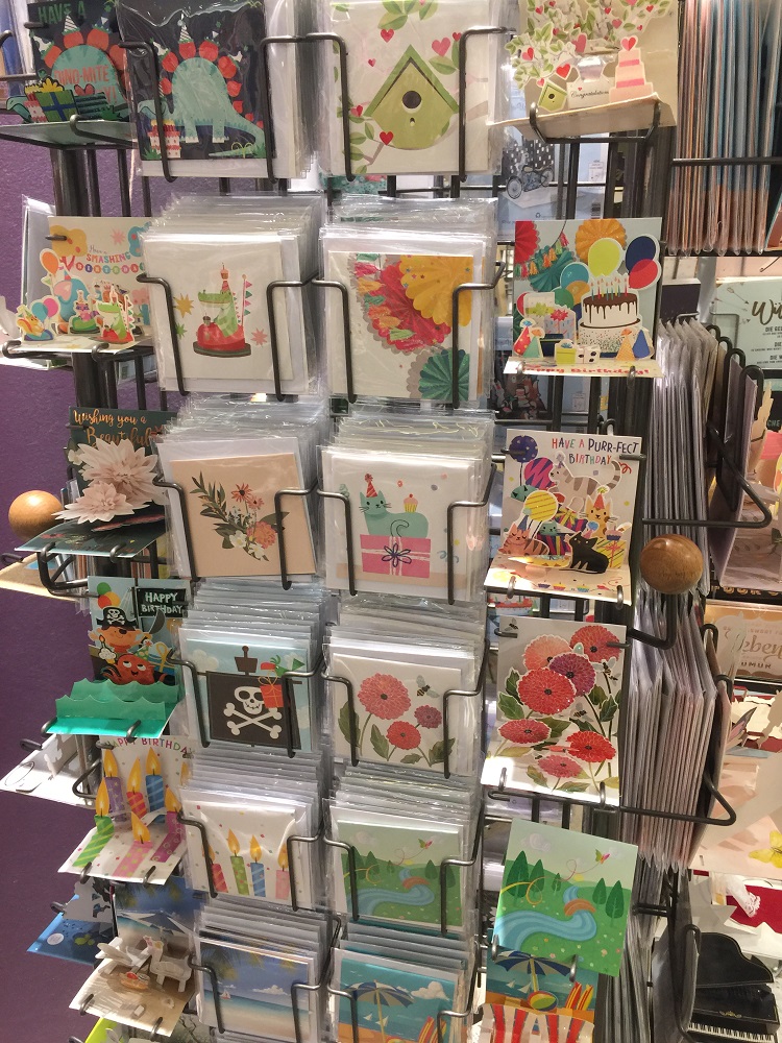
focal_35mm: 29
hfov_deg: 48.2
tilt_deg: -16.9
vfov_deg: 61.7
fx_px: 874
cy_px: 522
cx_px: 391
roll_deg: +2.8
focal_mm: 4.15
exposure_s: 1/17
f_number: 2.2
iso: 64
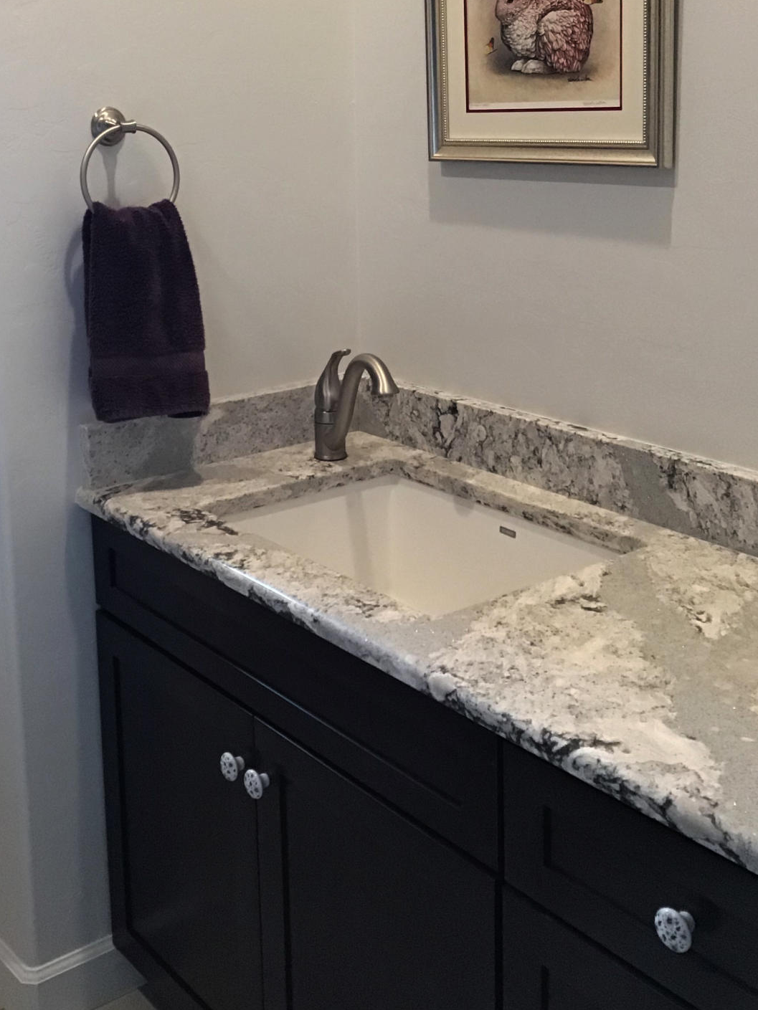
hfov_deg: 32.7
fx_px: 1284
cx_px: 279
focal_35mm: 44
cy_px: 323
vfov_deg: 42.3
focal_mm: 3.3
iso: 125
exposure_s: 1/30
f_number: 2.4
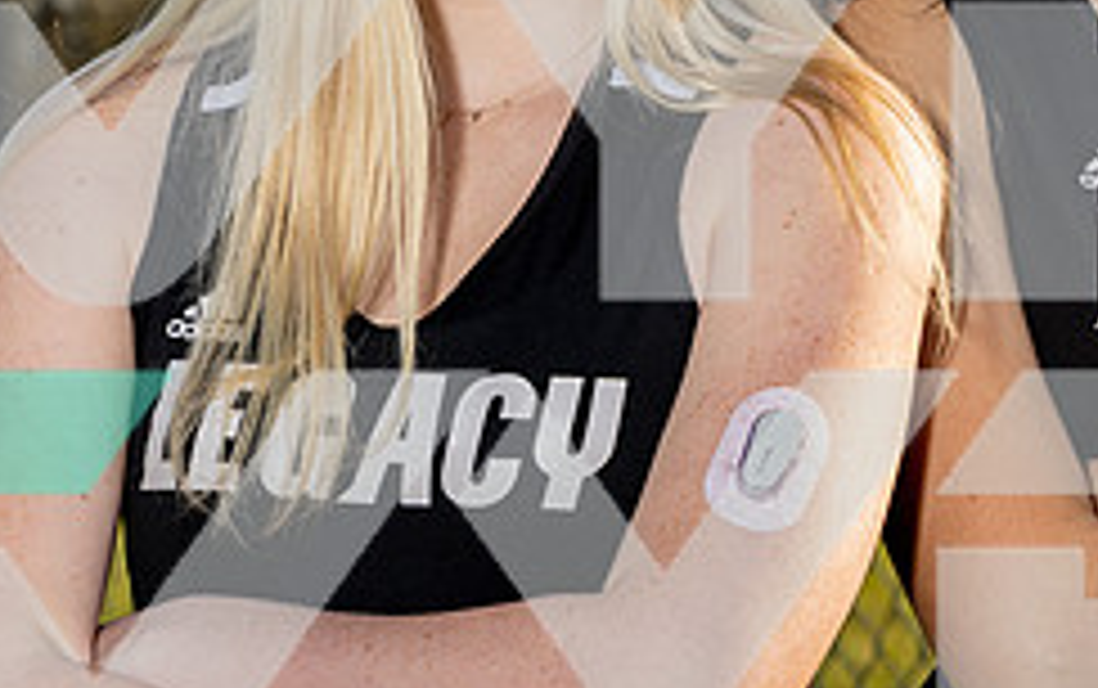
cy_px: 161
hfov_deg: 11.6
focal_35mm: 179
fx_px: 5361
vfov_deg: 7.3
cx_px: 1048
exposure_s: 1/250
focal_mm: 63
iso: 100
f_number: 5.6
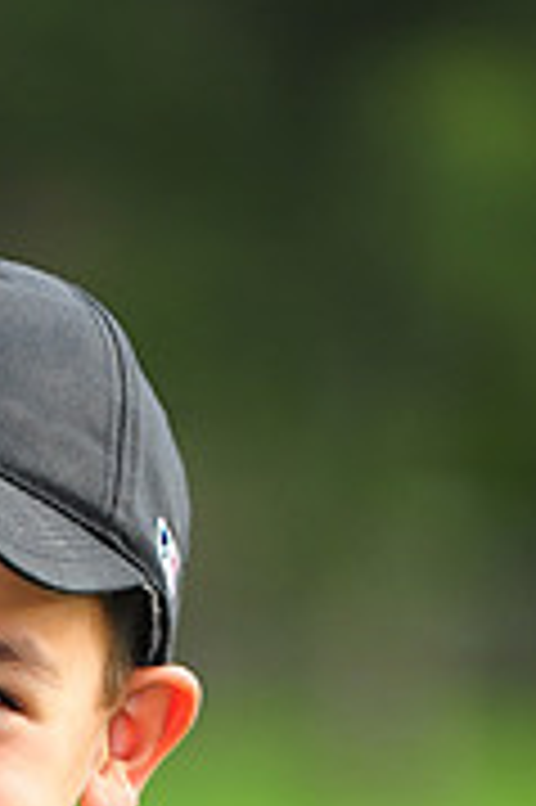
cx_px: -221
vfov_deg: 3.2
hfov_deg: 2.1
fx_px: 14499
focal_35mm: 648
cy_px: 1283
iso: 400
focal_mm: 200
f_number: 4
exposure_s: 1/1000
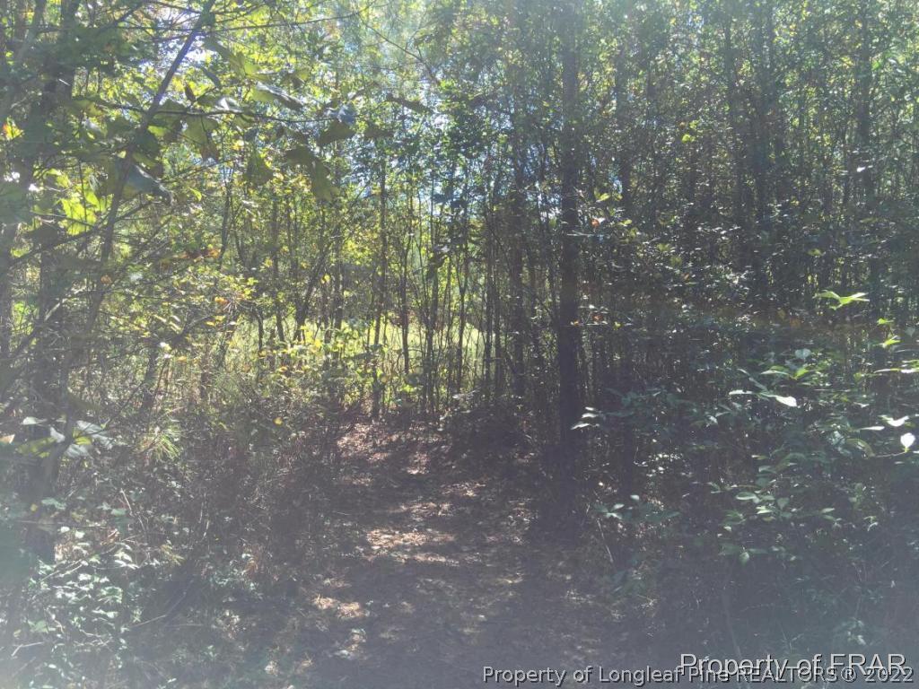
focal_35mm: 29
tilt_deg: +2.3
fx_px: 770
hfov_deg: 61.7
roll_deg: -2.7
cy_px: 344
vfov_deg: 48.2
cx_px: 460
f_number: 2.2
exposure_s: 1/289
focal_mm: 4.15
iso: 32
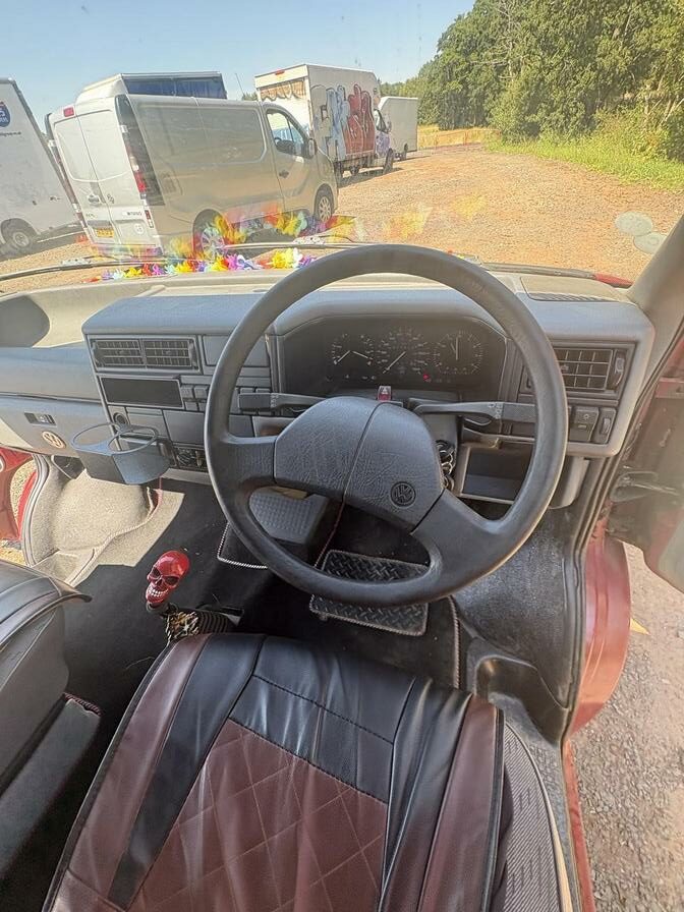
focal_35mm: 14
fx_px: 369
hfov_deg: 85.7
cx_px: 342
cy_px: 456
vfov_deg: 102.1
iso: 100
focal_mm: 2.22
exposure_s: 1/109
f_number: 2.2
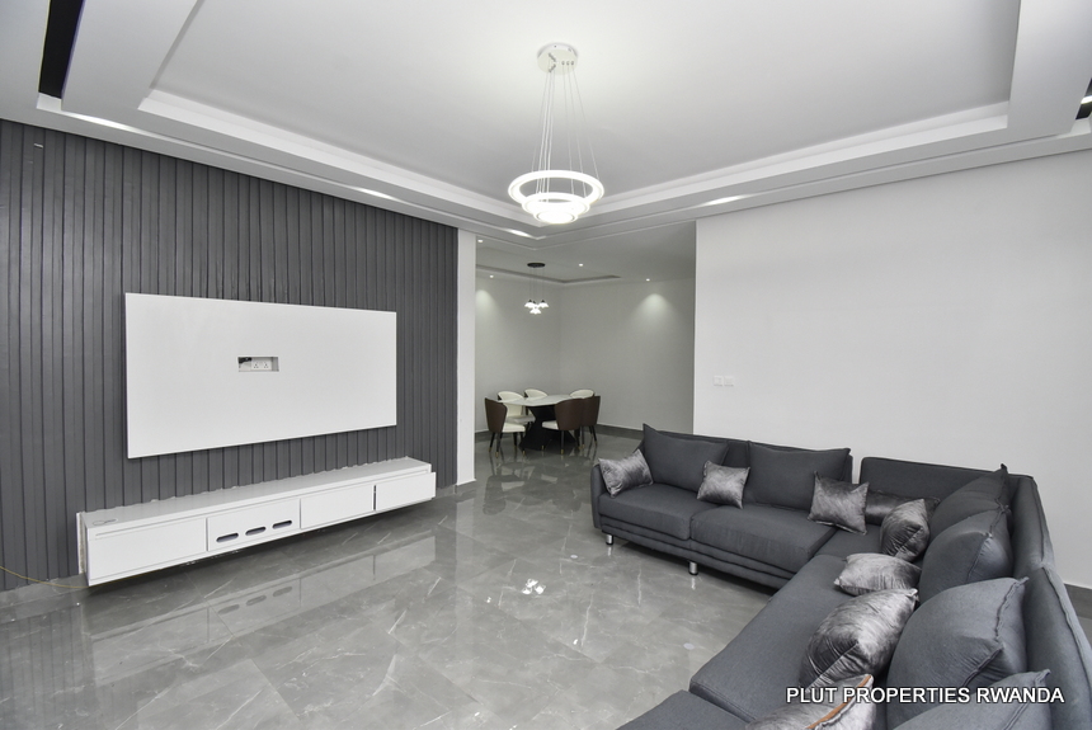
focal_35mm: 15
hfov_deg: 100.3
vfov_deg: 77.4
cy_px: 365
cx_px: 546
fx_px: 455
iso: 1000
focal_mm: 10
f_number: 8
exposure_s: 1/40
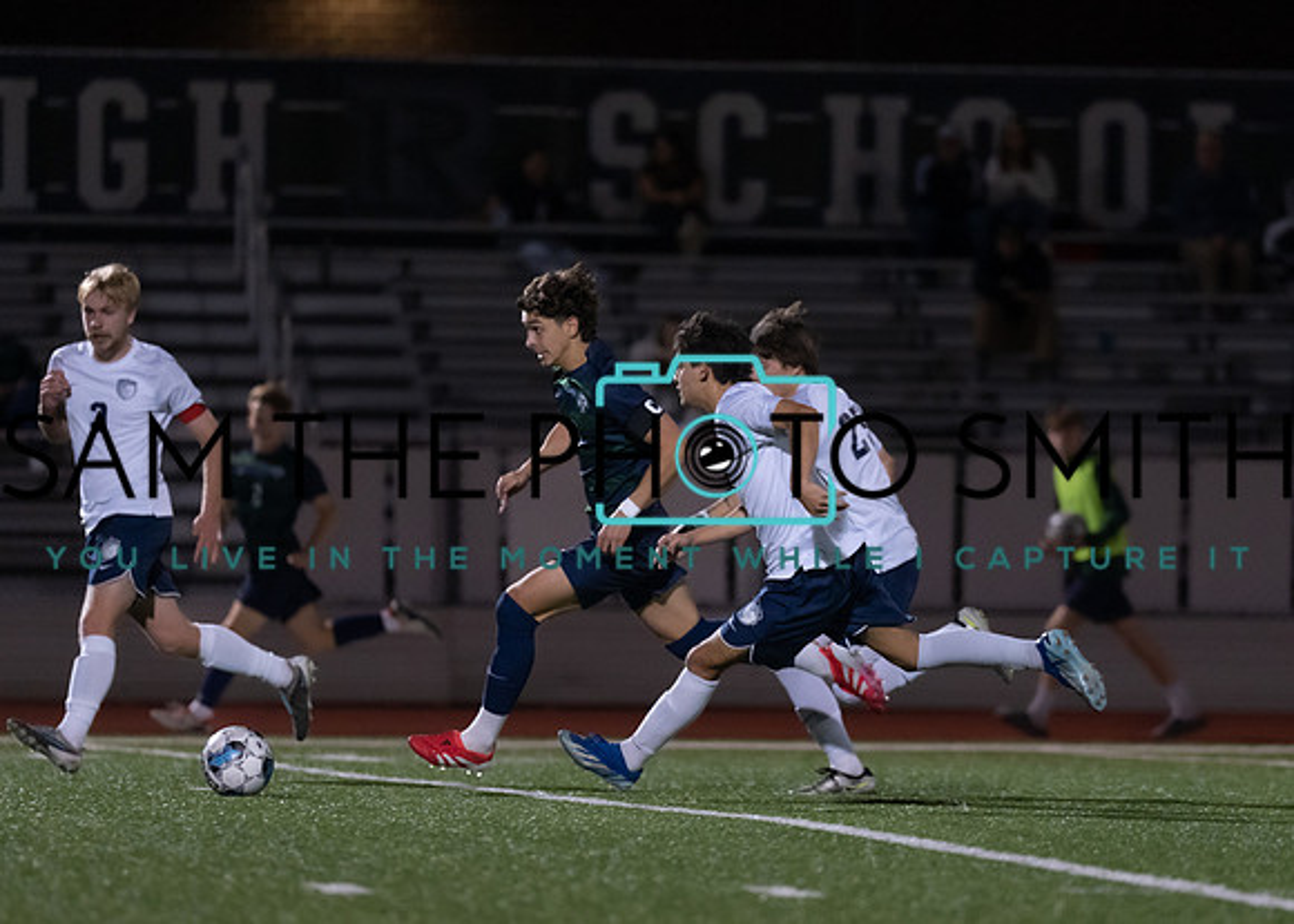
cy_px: 506
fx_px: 12283
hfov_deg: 6.0
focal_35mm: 334
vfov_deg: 4.3
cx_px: 807
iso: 2500
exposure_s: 1/1250
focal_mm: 200
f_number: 2.8
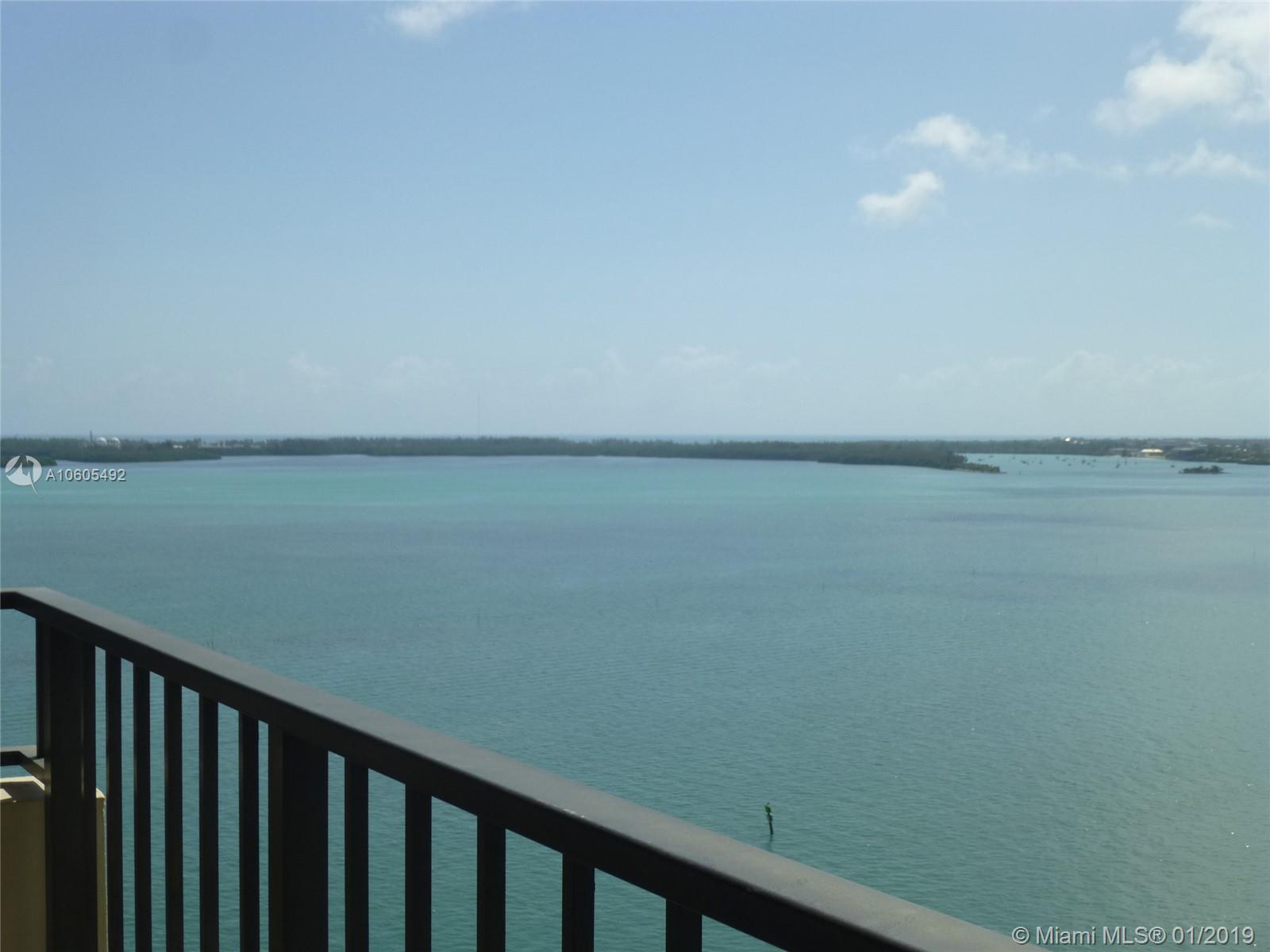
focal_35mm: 48
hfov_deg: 39.7
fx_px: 1761
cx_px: 635
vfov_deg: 30.3
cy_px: 476
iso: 100
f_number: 11
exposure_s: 1/250
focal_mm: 8.6
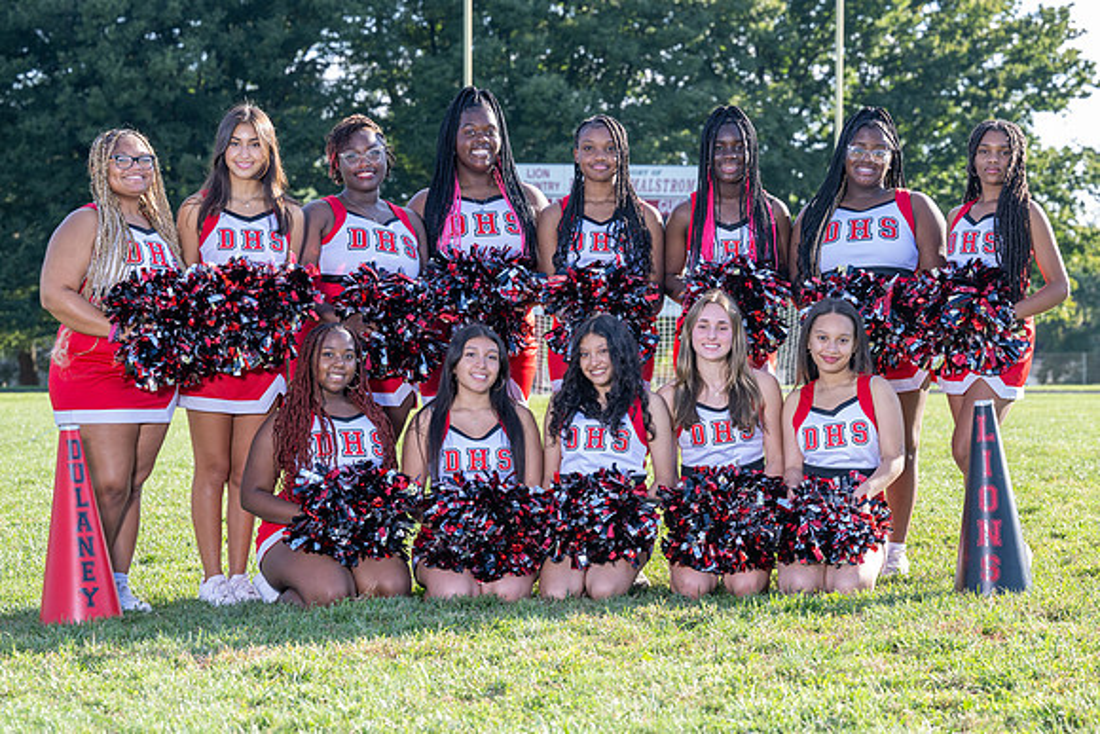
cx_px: 623
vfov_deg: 13.0
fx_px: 3222
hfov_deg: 19.4
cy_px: 474
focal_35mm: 105
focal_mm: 79
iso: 160
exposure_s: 1/200
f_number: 5
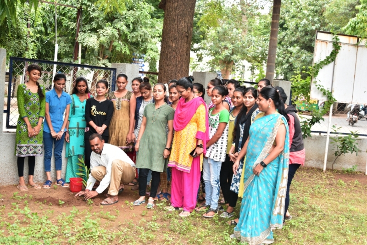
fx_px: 449
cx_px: 184
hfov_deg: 44.5
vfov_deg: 30.5
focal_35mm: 44
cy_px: 122
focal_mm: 44
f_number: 4.5
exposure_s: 1/125
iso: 250
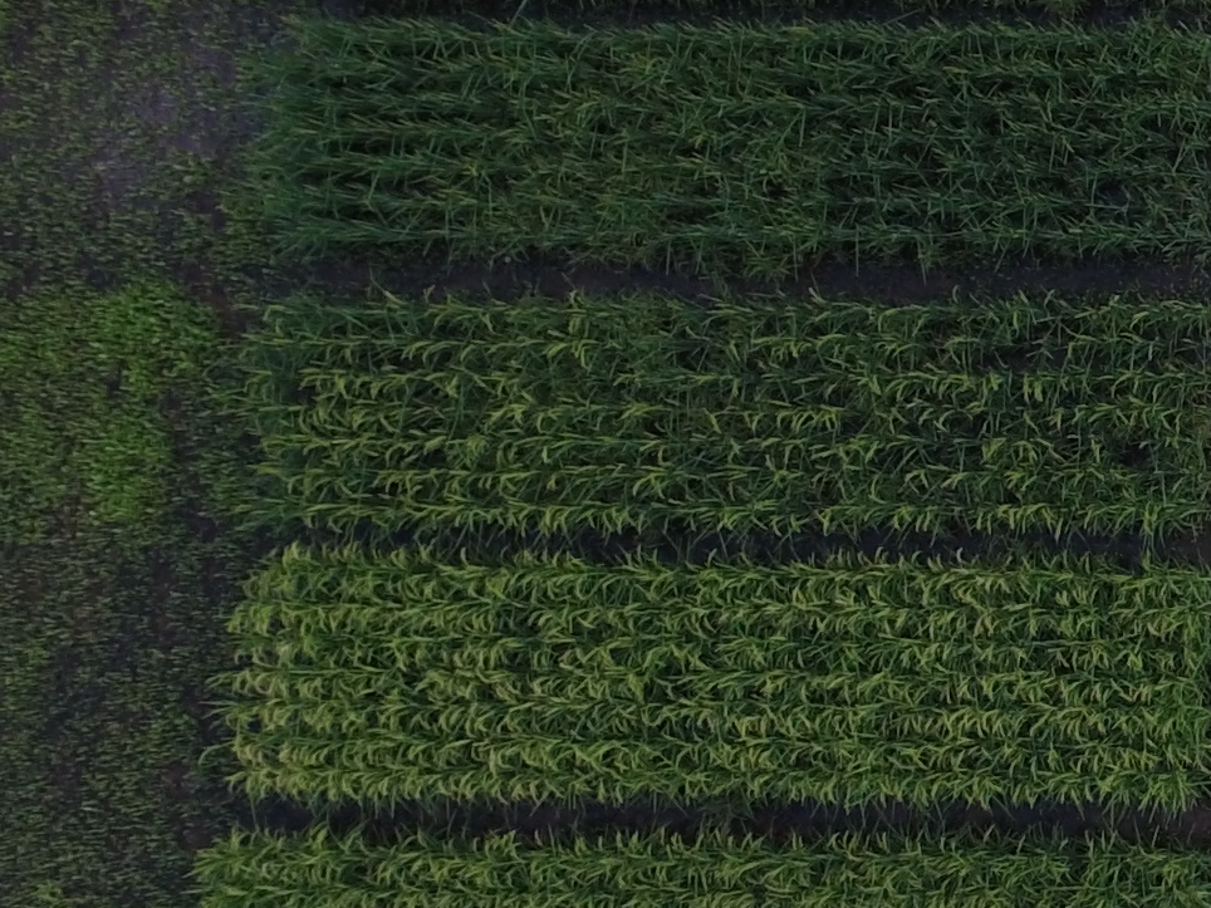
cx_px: 1828
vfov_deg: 17.8
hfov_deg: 20.2
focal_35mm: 83
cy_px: 443
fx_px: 2904
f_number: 2.8
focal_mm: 3.61
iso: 100
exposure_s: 1/518
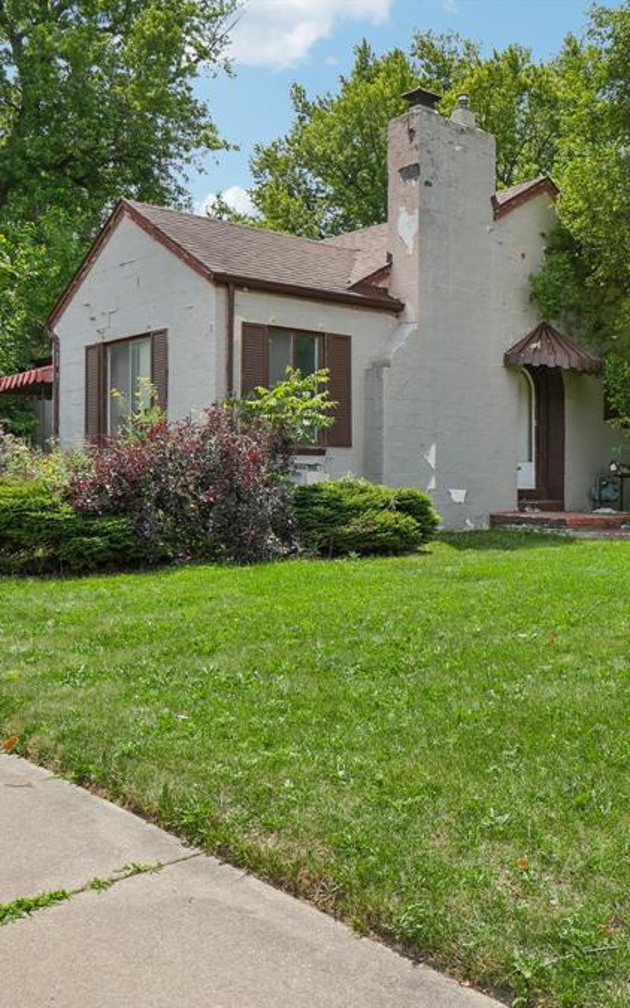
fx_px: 955
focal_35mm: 35
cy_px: 505
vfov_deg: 55.6
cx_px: 358
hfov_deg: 36.4
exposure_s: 1/200
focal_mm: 15
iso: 100
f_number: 8
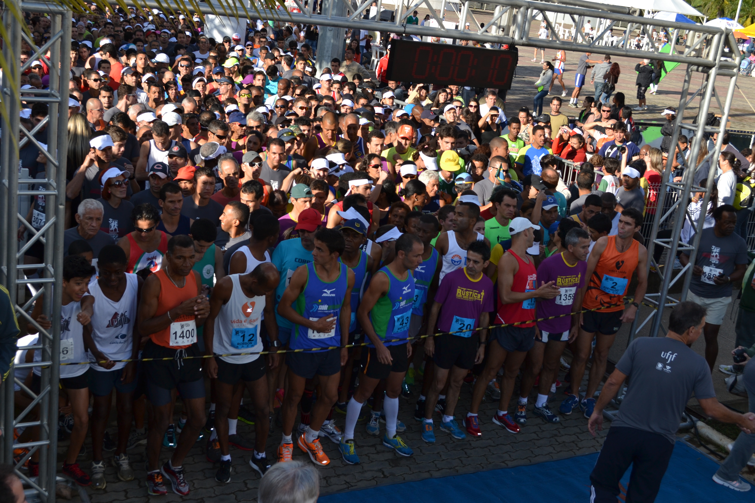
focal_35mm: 45
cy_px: 252
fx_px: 944
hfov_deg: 43.6
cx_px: 378
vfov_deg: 29.9
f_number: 8
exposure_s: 1/160
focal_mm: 30
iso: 100
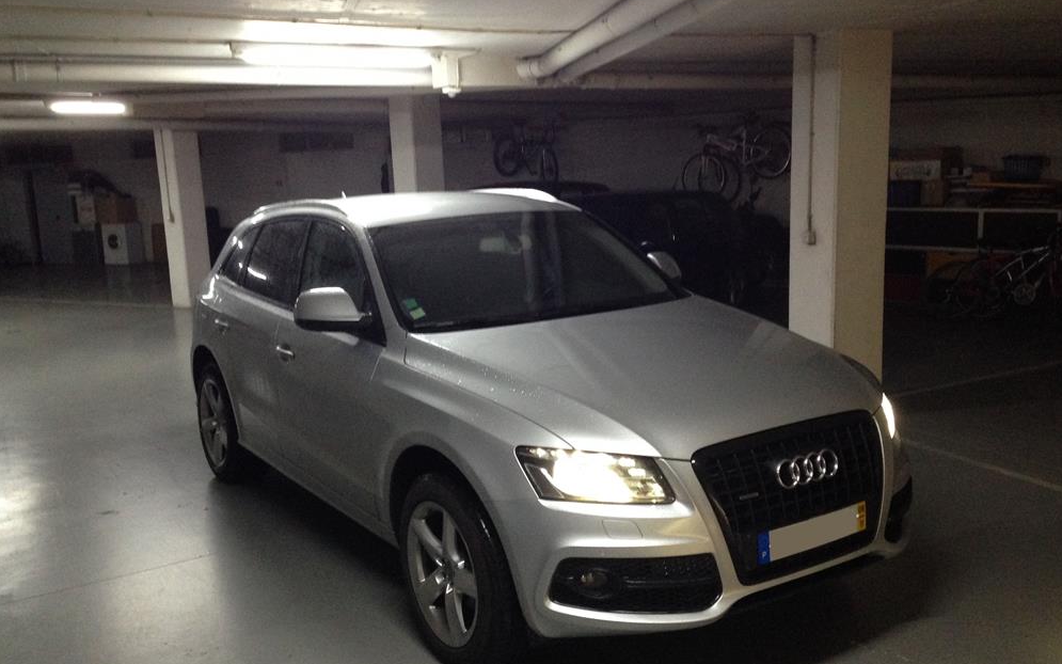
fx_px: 1042
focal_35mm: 36
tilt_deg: -11.2
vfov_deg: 35.3
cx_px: 526
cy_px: 347
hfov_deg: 54.0
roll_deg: +3.6
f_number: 2.4
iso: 320
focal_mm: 4.12
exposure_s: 1/20
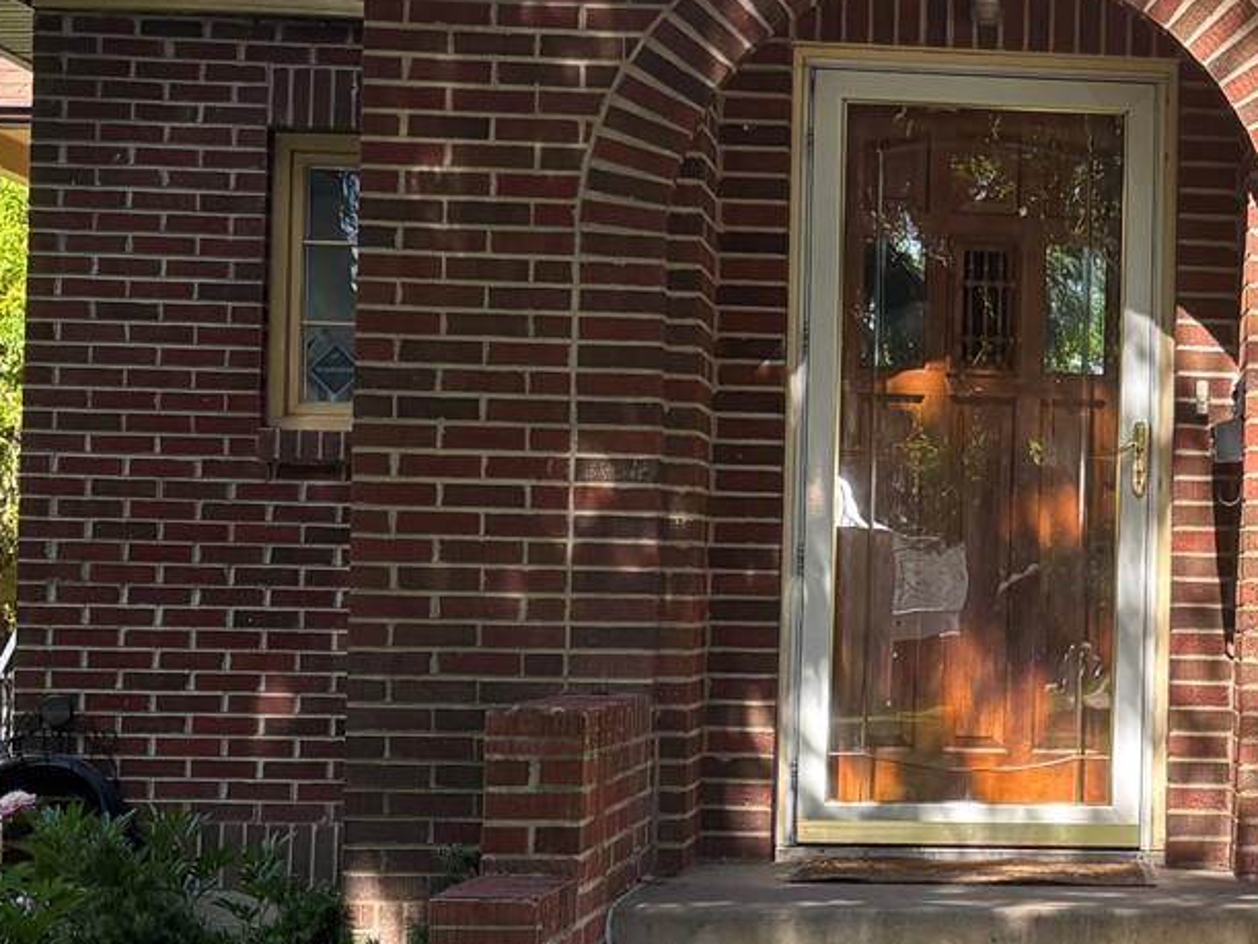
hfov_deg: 21.5
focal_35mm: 87
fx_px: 3162
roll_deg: -1.4
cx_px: 1350
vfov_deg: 17.0
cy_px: 481
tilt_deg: +2.1
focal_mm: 5.96
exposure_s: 1/439
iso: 50
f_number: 1.6
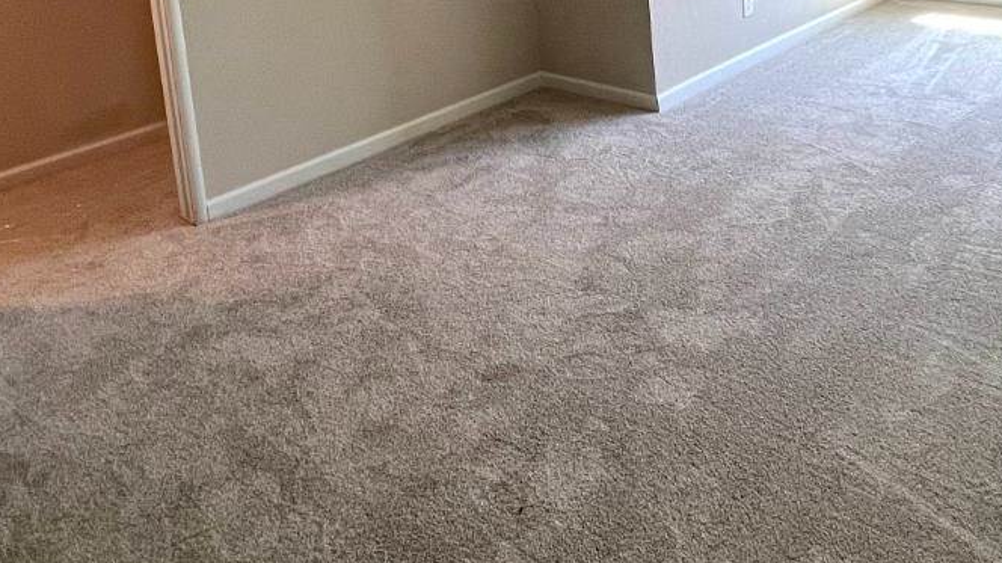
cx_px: 610
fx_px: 850
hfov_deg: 60.4
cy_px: -93
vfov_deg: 31.4
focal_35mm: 32
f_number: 1.8
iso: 125
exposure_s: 1/120
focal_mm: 1.57
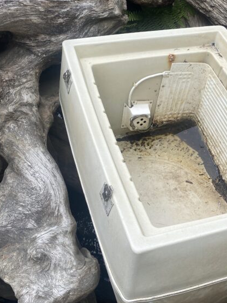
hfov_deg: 29.7
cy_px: 165
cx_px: 172
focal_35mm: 48
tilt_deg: -62.2
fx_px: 420
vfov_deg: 39.6
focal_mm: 4.25
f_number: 1.8
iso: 32
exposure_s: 1/1779
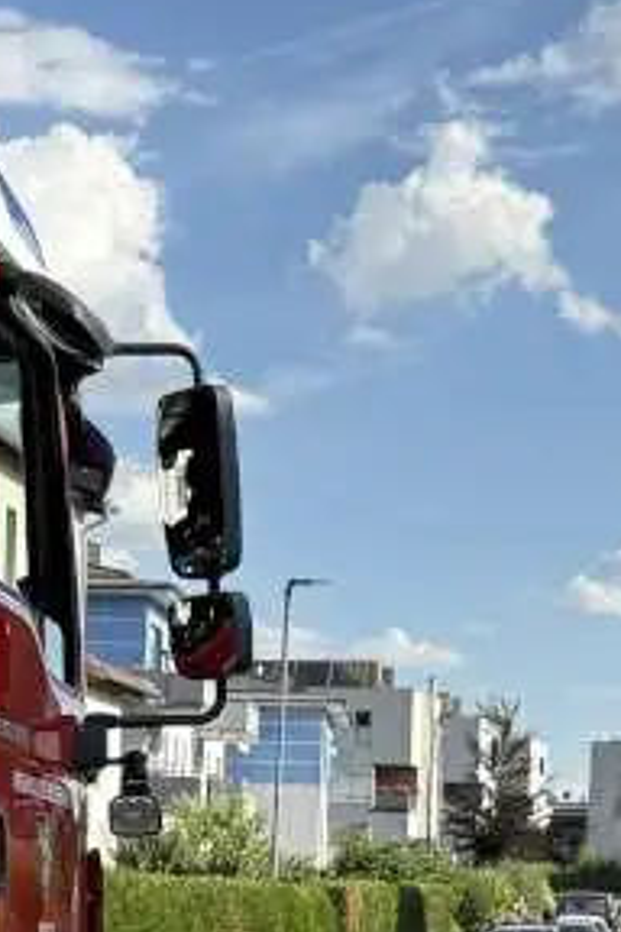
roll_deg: -2.3
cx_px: -16
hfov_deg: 13.0
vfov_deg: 19.2
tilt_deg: -1.0
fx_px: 2691
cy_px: 893
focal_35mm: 104
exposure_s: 1/2907
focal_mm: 6.76
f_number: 1.78
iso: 80
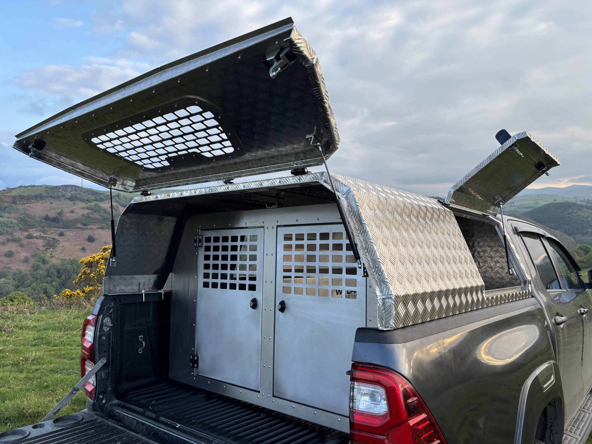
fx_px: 445
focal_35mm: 26
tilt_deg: -1.8
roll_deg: +0.8
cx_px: 296
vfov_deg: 53.1
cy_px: 222
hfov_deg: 67.3
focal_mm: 5.96
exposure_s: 1/500
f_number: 1.6
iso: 50
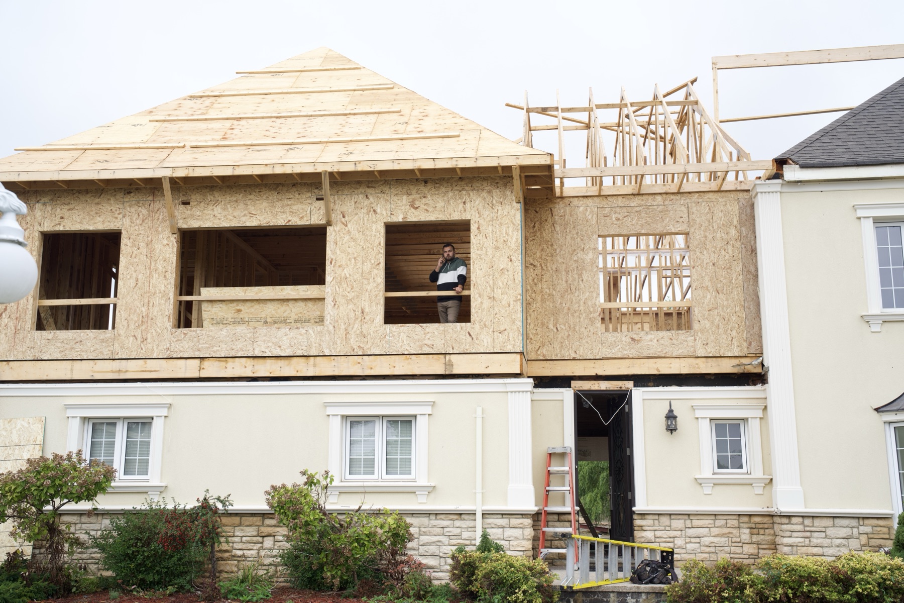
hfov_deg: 48.5
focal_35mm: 40
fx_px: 1004
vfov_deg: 33.4
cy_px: 302
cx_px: 452
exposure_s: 1/160
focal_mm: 40
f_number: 6.3
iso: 320
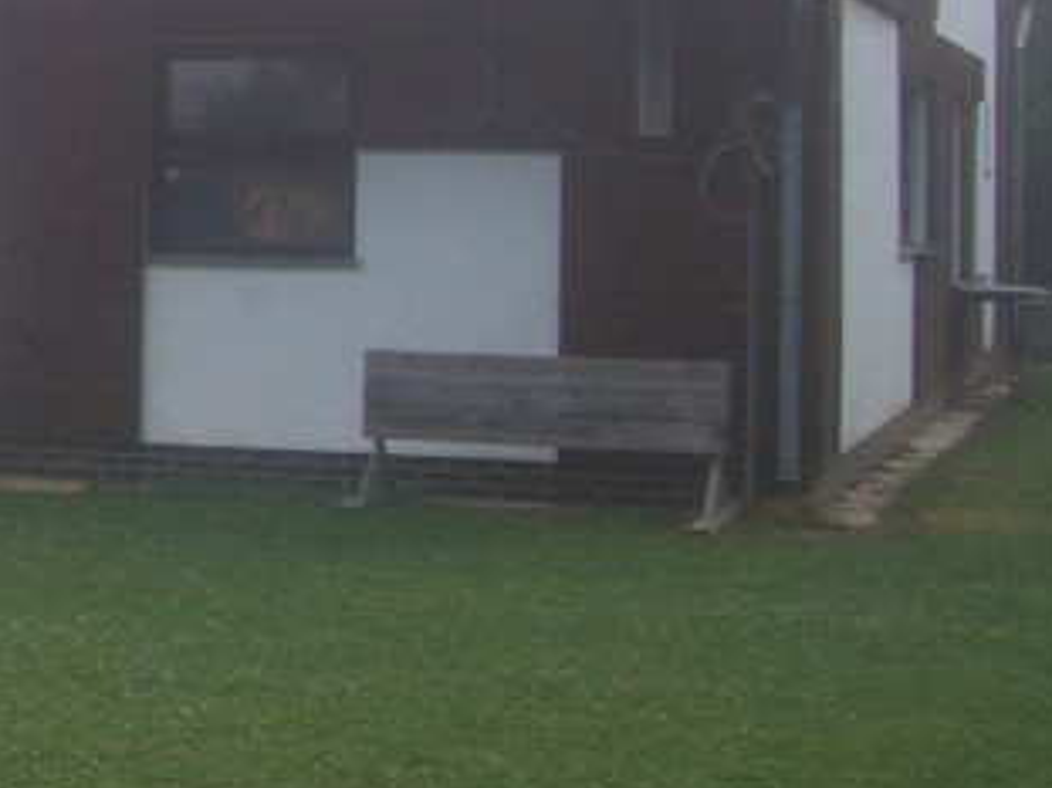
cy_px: 101
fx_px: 3402
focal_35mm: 112
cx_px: -497
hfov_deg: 16.2
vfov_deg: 13.1
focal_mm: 5.6
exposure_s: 1/120
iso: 80
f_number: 2.7
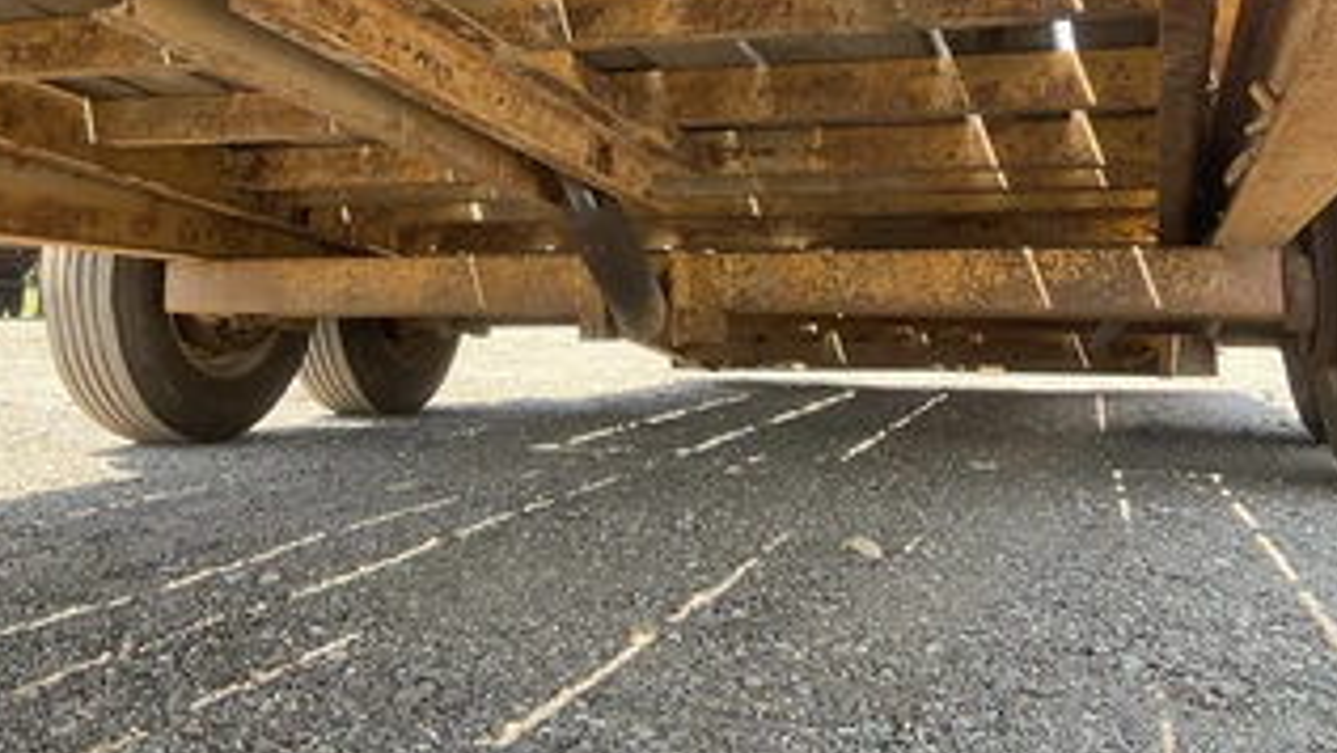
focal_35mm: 40
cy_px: 135
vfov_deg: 29.0
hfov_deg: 50.5
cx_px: 656
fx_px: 1419
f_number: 1.8
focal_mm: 3
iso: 40
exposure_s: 1/122
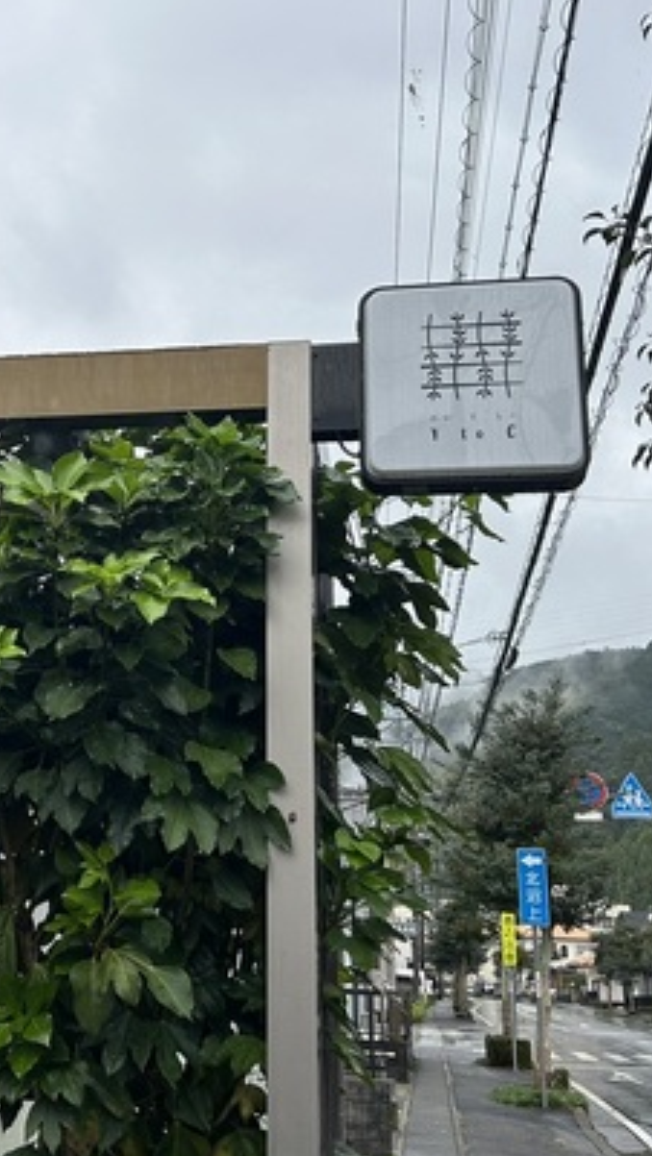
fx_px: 1473
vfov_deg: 42.8
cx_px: 110
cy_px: 493
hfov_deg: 24.5
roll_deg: -2.6
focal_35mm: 48
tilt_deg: +15.6
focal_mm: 5.7
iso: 50
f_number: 1.5
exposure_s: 1/1621
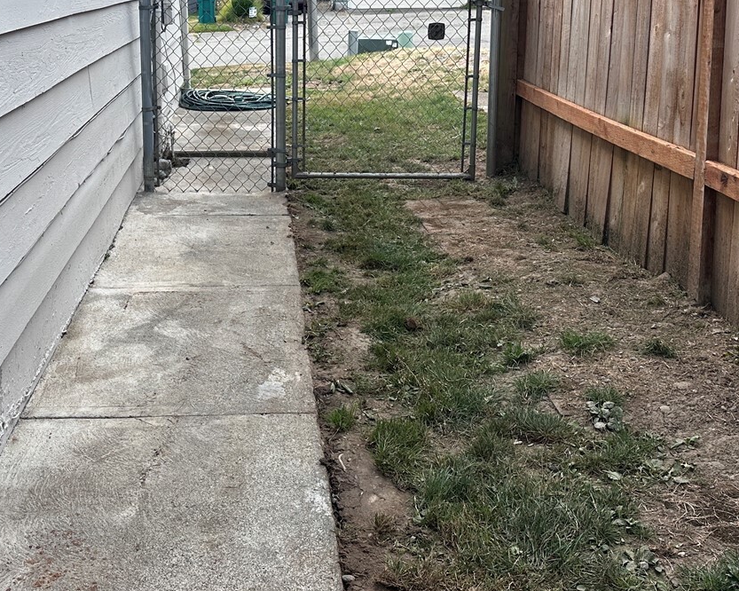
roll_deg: +0.6
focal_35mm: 45
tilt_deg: -11.3
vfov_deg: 33.0
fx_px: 984
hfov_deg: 40.9
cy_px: 183
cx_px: 285
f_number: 1.78
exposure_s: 1/999
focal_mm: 6.86
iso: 80
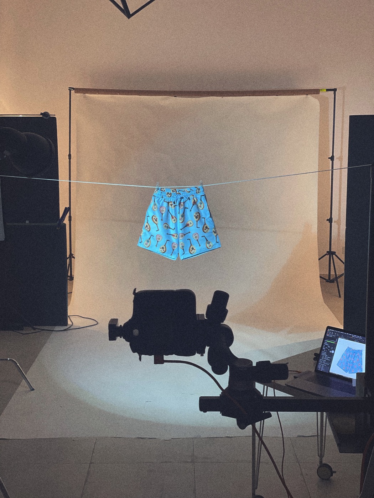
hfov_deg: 28.0
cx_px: 187
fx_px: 749
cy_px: 249
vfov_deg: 36.8
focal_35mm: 52
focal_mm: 6
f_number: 2
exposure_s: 1/60
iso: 160
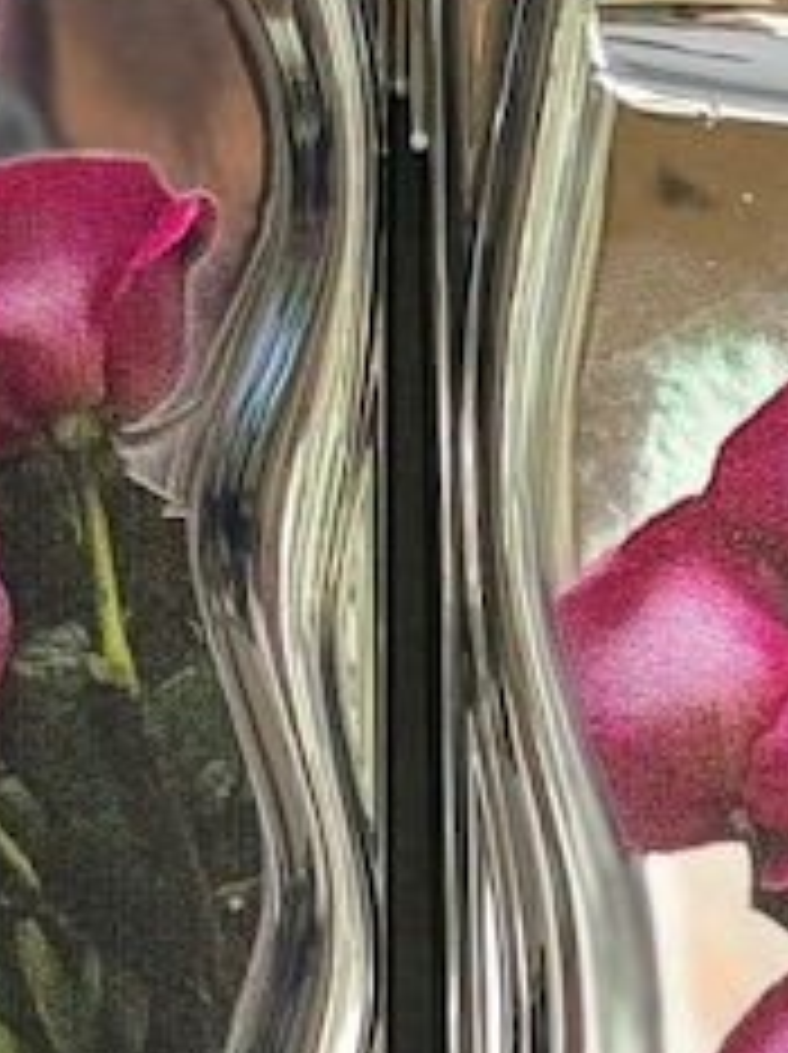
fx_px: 7997
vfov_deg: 7.5
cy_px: 508
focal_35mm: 263
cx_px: 365
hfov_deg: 5.6
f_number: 1.78
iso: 64
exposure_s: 1/301
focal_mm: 6.76
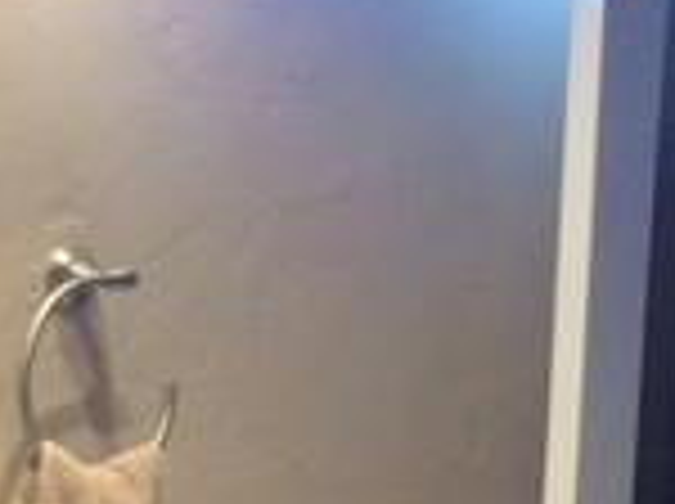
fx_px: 2414
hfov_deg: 15.9
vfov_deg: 11.6
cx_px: 207
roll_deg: -3.6
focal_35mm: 124
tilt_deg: -9.1
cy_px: 657
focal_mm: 4.15
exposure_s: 1/30
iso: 32
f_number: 2.2
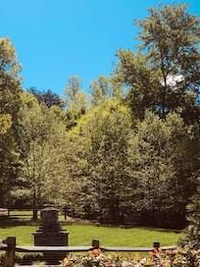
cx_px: 36
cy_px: 267
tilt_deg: -0.6
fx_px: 508
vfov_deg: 27.7
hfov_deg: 21.9
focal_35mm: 66
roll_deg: +2.4
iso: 20
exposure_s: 1/1499
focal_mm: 3.99
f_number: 1.8
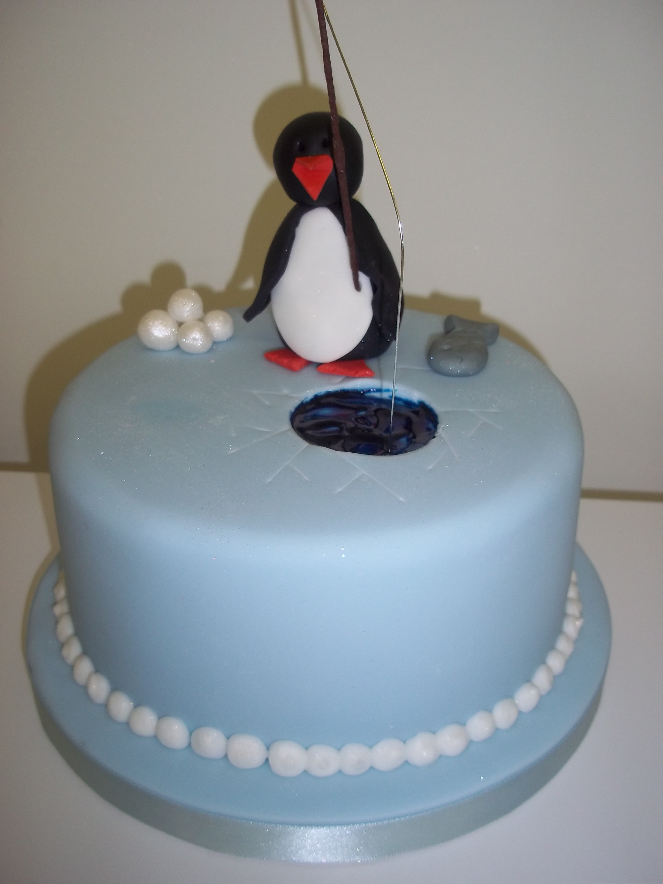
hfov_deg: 39.7
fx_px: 919
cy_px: 442
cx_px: 332
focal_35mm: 36
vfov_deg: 51.4
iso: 80
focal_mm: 6.5
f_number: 3.1
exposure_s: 1/60
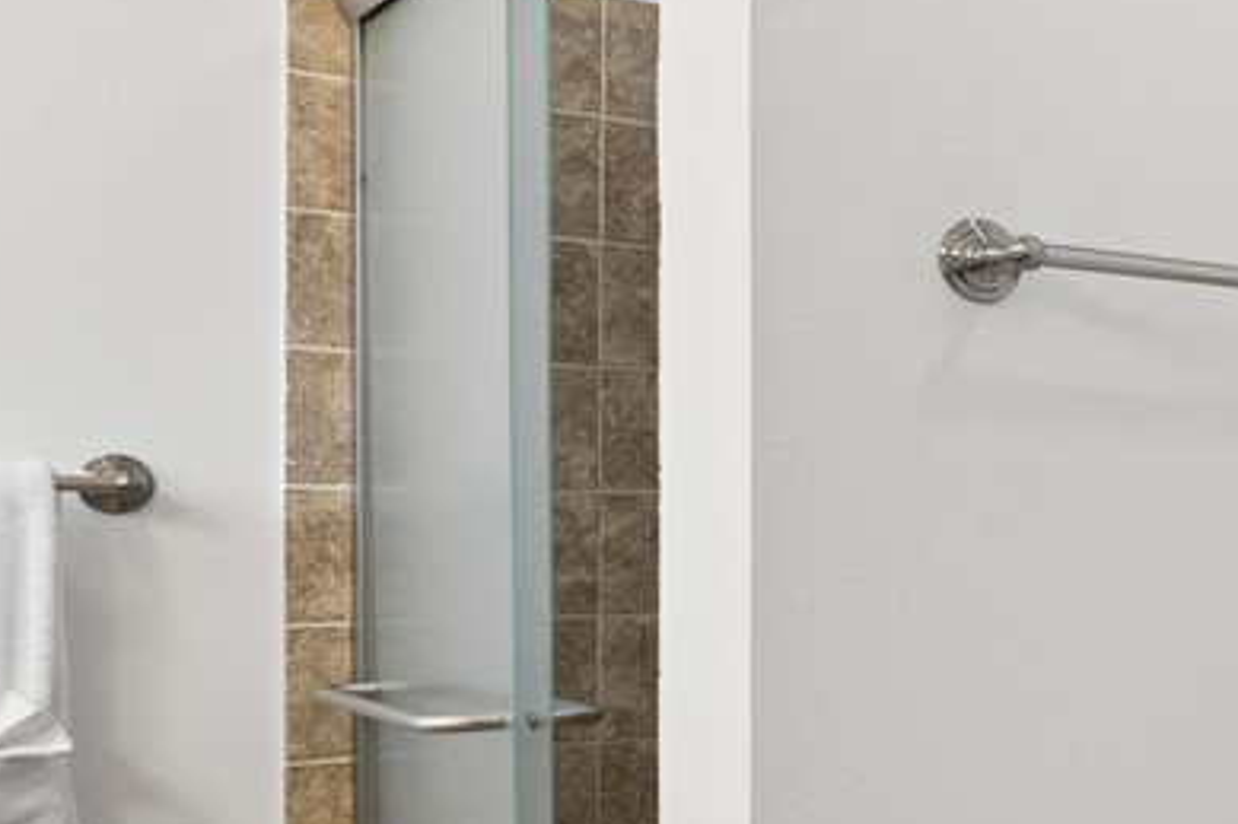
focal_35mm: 56
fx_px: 1925
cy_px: 495
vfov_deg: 24.1
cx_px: 1833
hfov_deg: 26.4
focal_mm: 17
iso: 400
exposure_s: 1/15
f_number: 9
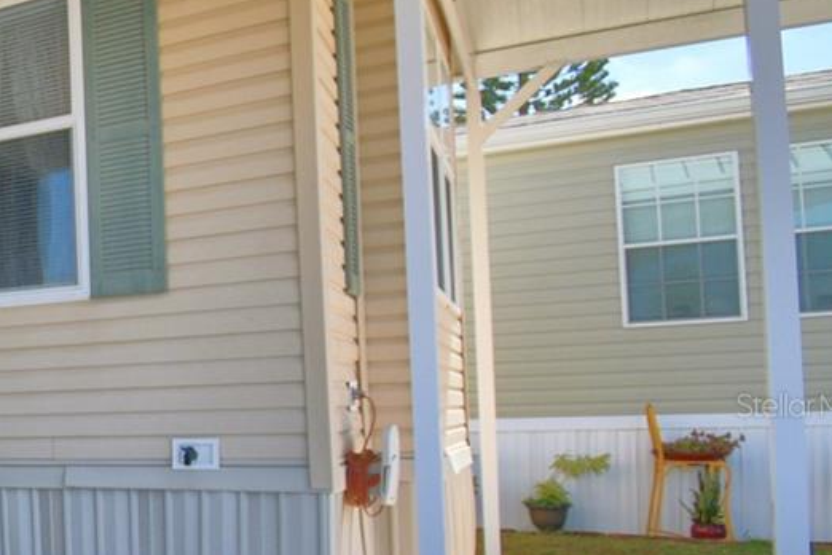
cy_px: 405
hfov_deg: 28.7
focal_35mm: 46
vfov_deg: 28.9
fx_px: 1063
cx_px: -397
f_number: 4.5
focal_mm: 10
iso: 100
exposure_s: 1/640
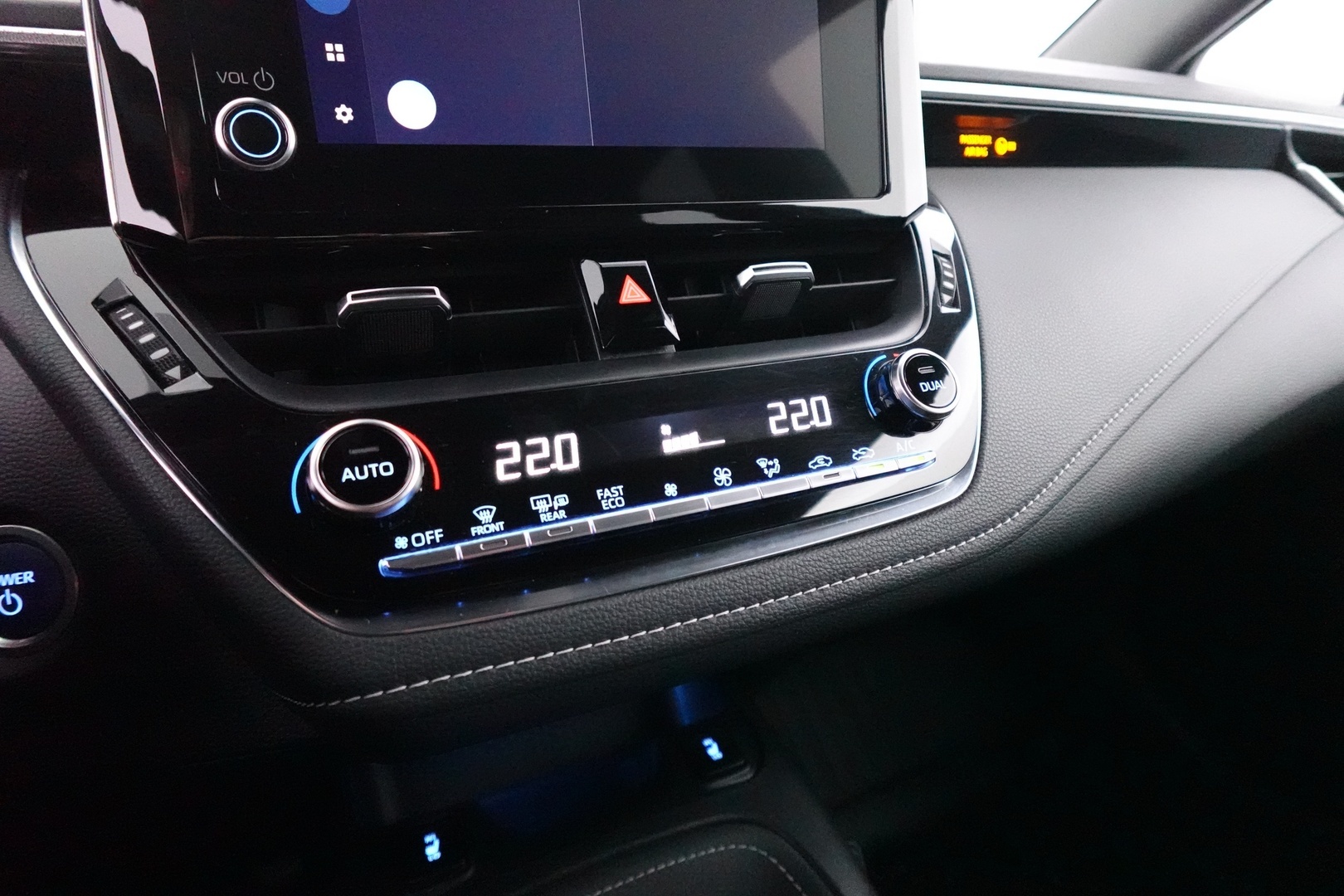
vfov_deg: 61.9
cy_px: 448
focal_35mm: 20
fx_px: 747
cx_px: 672
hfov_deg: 84.0
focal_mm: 7.6
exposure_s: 1/60
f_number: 2
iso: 6400
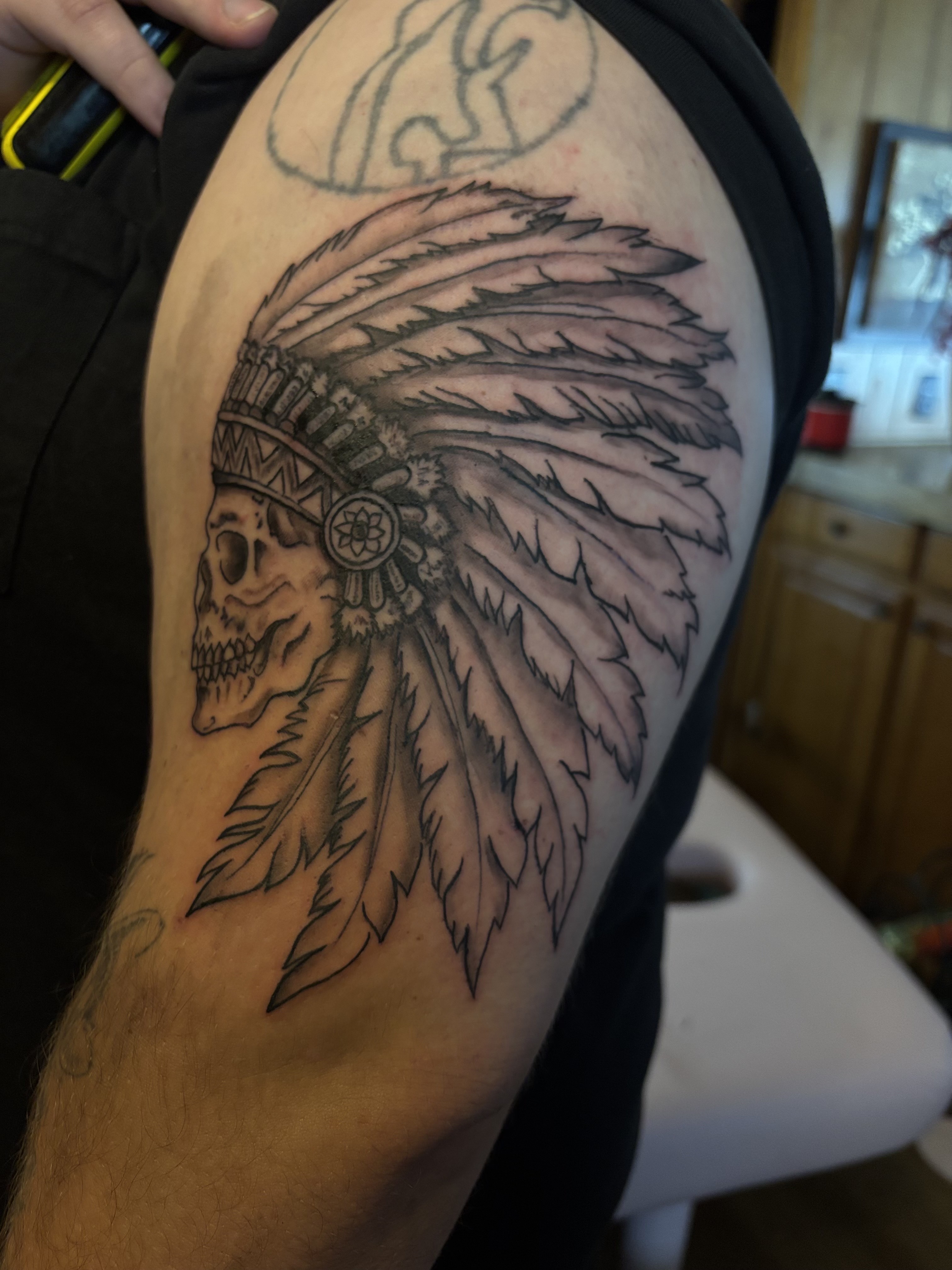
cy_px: 635
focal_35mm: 26
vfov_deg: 67.3
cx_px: 476
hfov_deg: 53.1
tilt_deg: -17.8
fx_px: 953
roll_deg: -4.0
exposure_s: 1/60
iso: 320
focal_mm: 5.96
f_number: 1.6
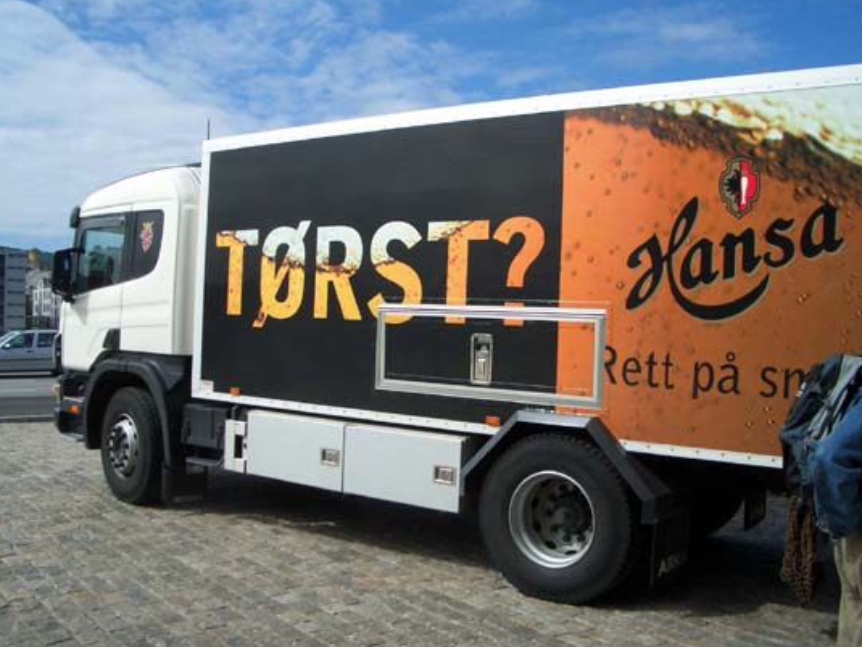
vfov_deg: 39.7
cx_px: 427
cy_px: 318
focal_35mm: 36
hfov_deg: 51.3
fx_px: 897
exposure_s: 1/800
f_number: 4.3
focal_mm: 5.8
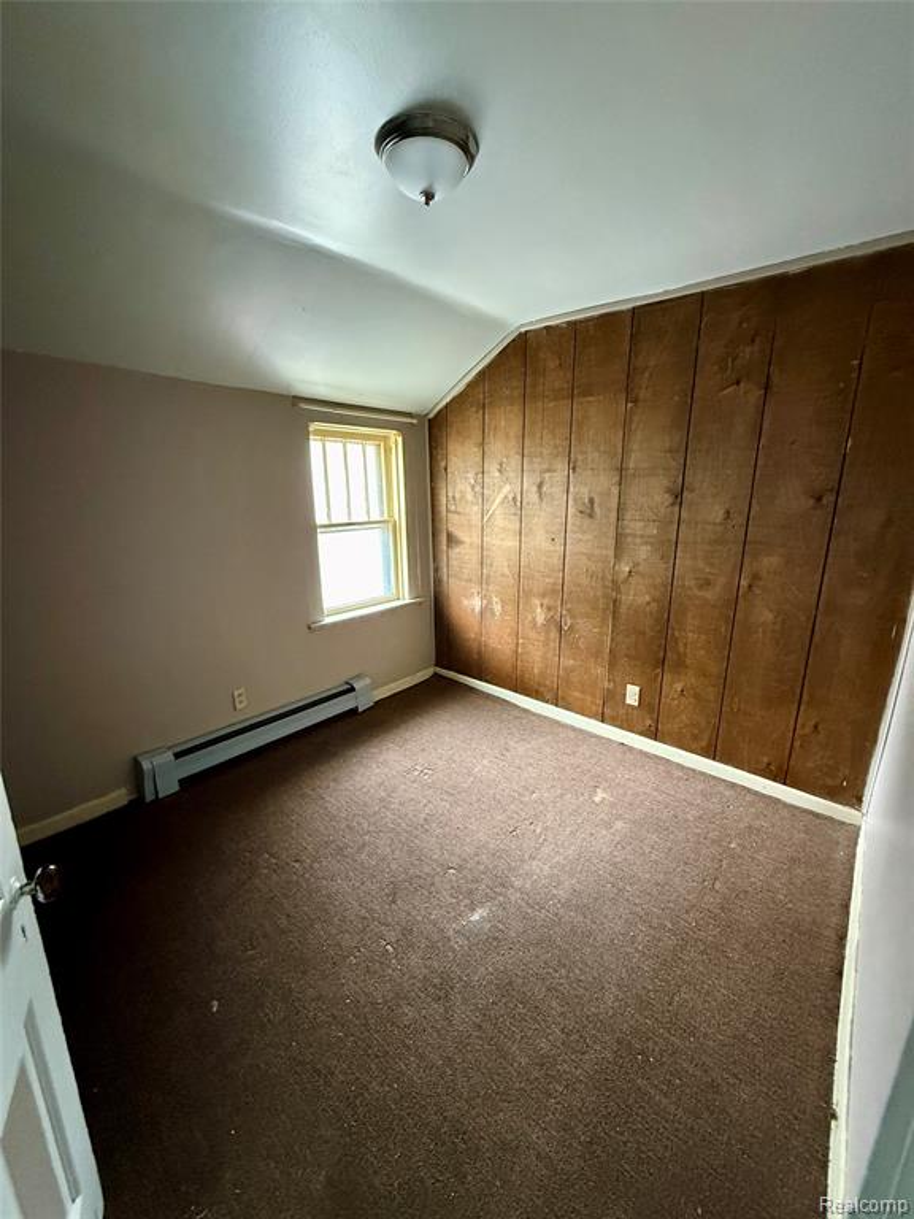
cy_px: 610
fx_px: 493
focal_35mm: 14
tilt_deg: -13.0
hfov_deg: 85.7
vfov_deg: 102.1
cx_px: 457
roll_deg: -0.1
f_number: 2.2
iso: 800
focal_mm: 2.22
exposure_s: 1/60
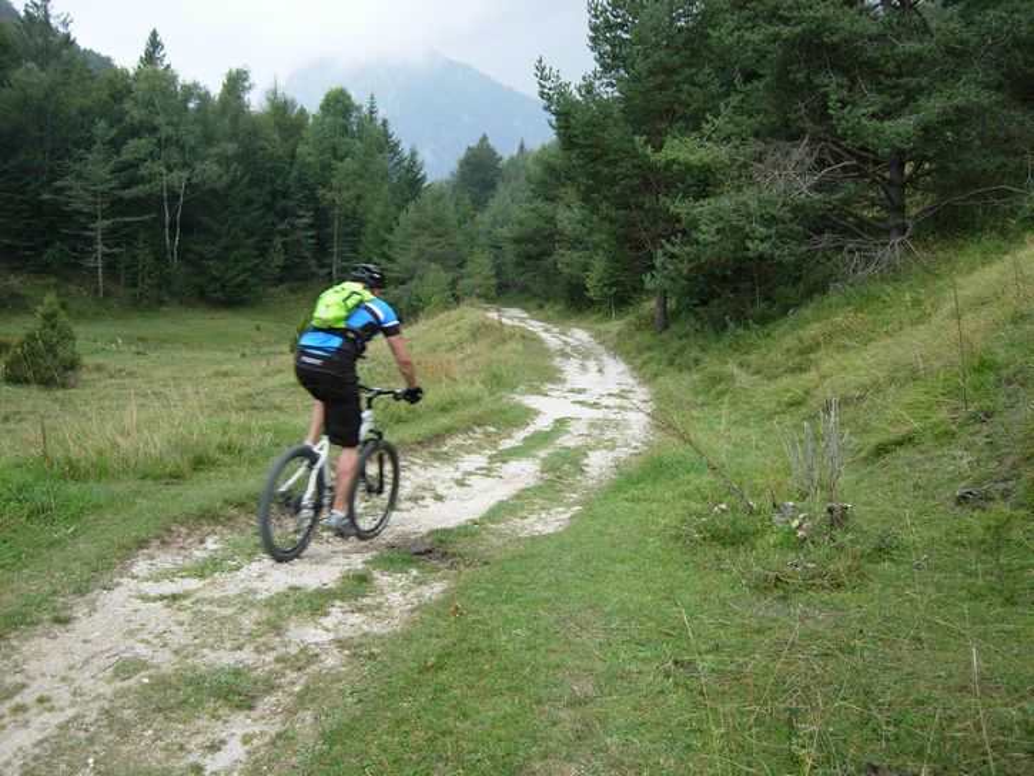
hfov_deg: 51.3
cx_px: 517
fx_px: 1076
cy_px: 388
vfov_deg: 39.7
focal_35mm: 36
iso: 50
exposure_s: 1/71.8
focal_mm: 7.5
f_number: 3
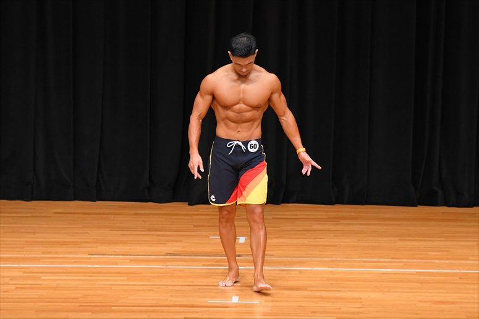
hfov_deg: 8.1
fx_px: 3391
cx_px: 240
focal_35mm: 255
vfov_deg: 5.4
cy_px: 160
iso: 4000
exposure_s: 1/400
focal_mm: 170
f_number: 5.6
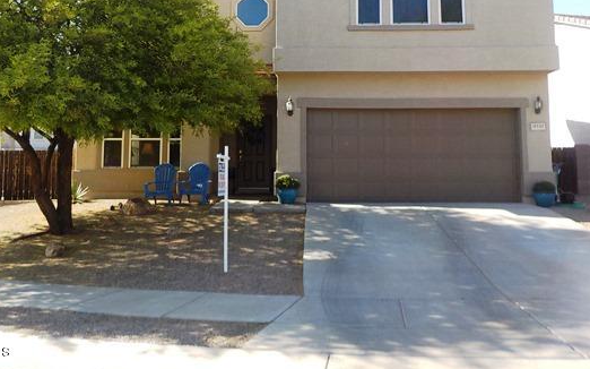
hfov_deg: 50.3
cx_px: 267
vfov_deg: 32.3
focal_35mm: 39
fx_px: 627
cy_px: 103
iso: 125
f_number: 3.3
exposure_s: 1/320
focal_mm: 4.1
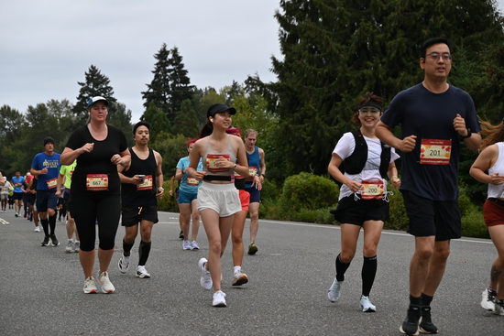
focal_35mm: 91
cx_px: 252
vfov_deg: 15.0
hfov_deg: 22.4
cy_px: 168
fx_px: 1274
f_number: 6.3
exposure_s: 1/250
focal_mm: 91
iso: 400
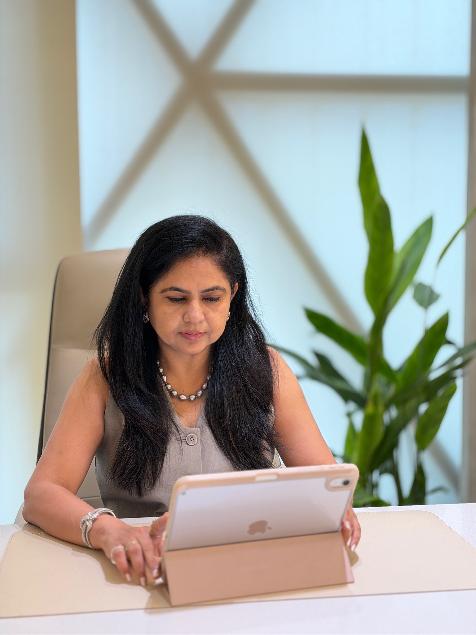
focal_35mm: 48
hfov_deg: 30.3
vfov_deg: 39.7
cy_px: 318
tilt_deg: -4.6
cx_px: 238
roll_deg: -0.2
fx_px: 880
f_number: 1.78
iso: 100
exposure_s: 1/100
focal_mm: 6.76
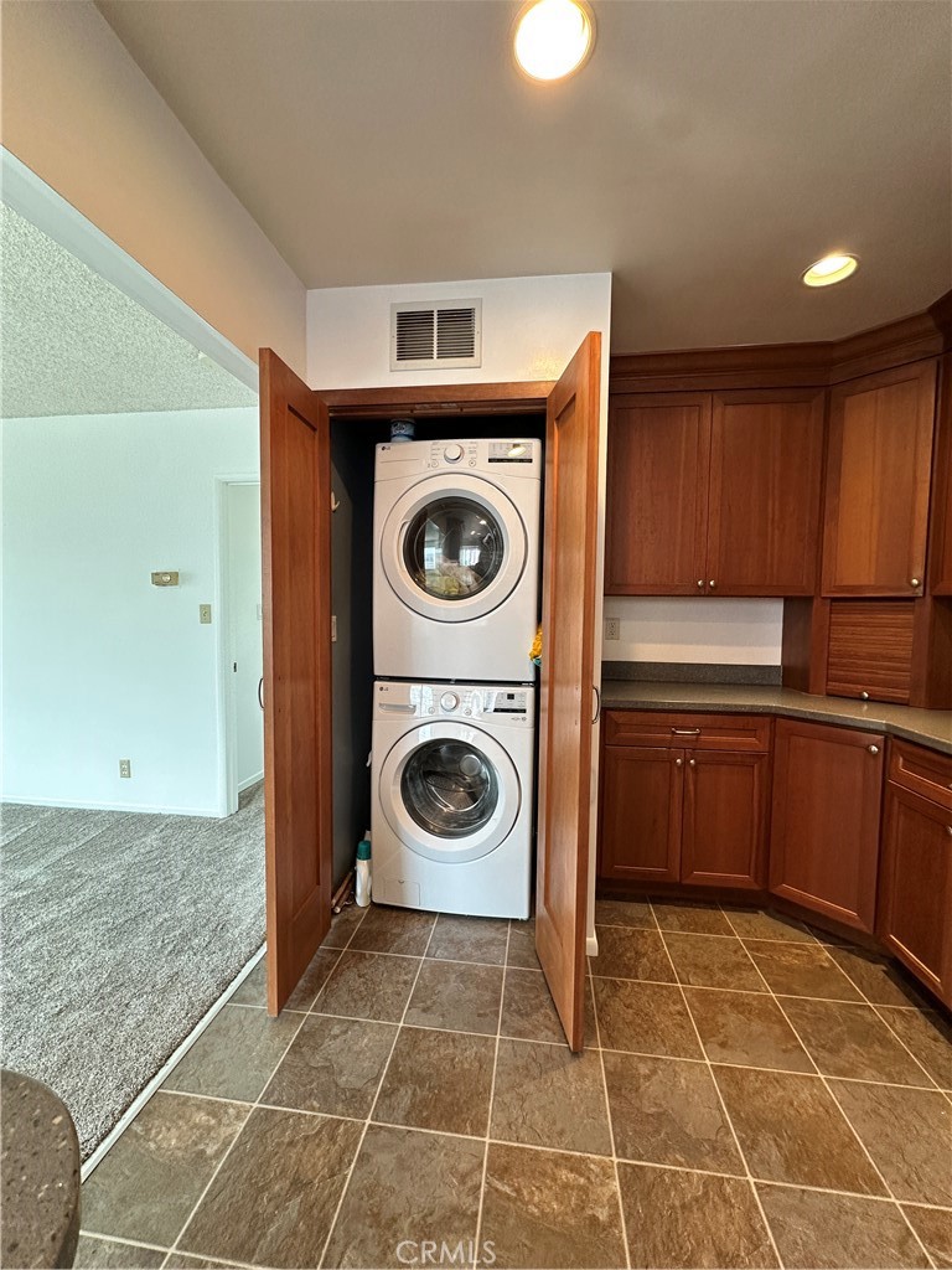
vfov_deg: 102.1
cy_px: 635
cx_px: 476
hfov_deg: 85.7
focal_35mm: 14
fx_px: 513
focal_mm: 2.22
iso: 200
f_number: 2.2
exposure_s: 1/120
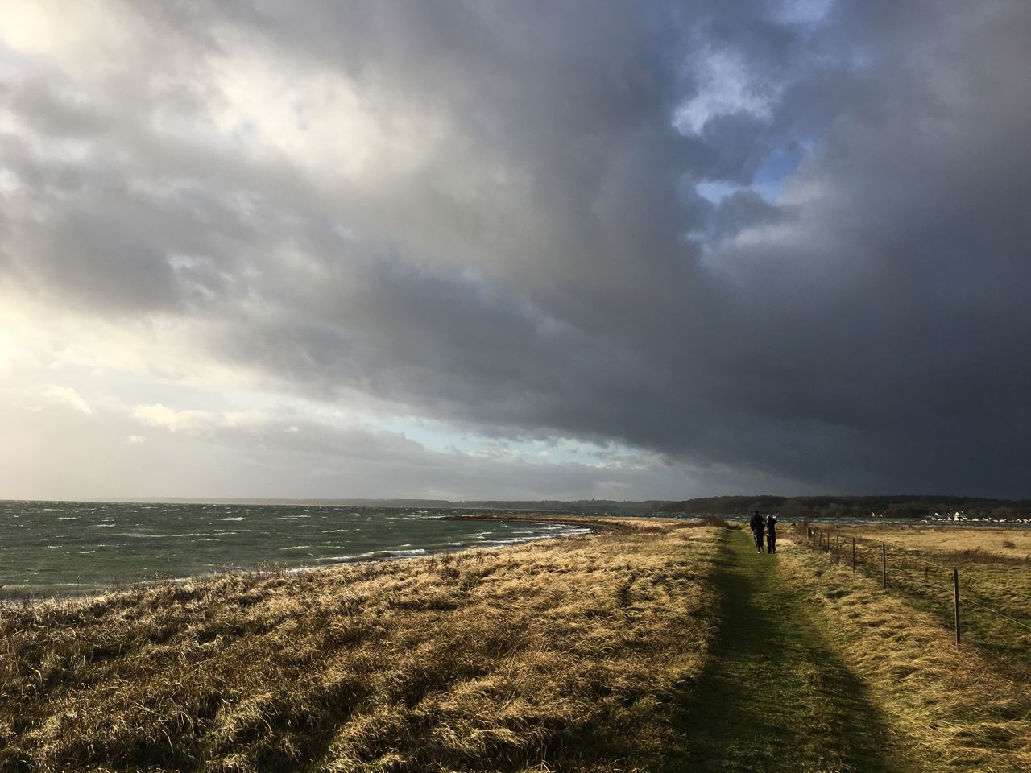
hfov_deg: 61.7
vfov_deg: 48.2
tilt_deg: +11.4
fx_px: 864
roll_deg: -1.5
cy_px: 386
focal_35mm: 29
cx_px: 516
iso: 25
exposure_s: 1/1221
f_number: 2.2
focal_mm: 4.15
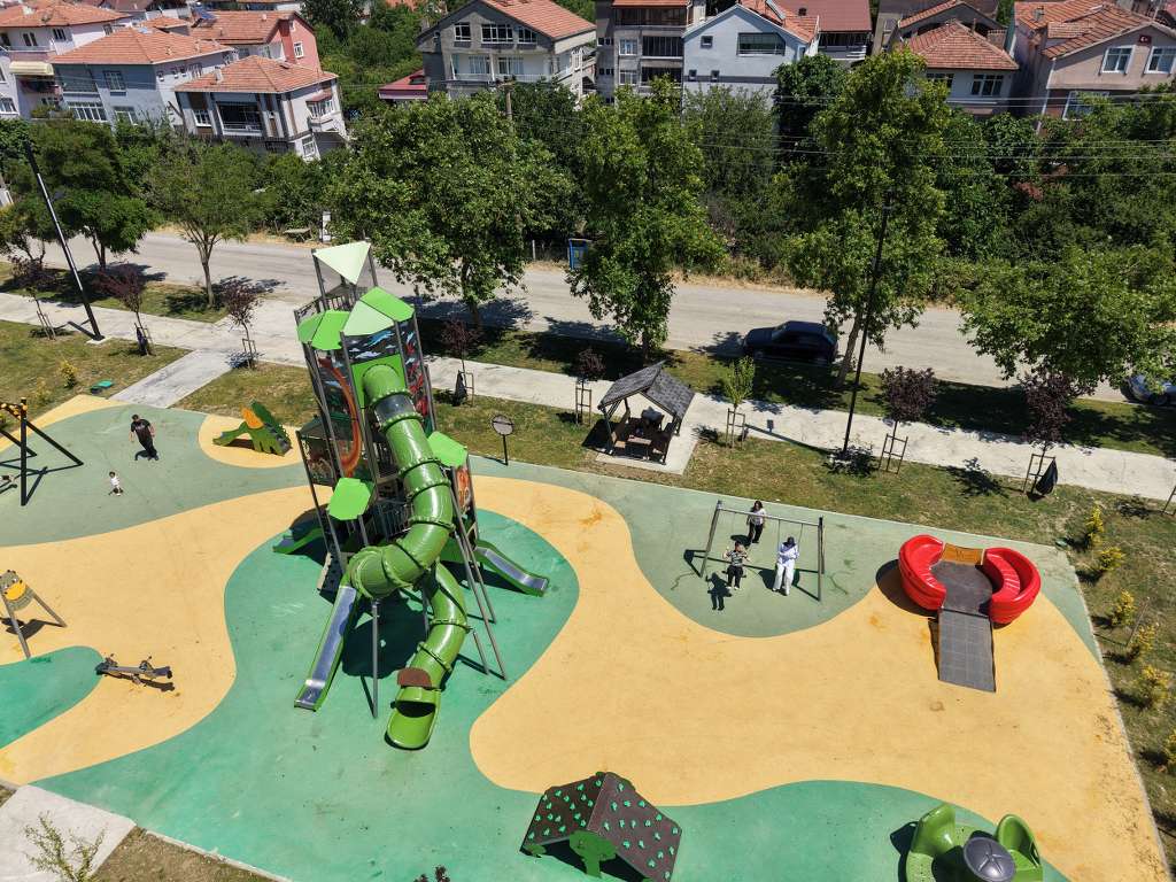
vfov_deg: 58.9
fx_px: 781
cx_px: 588
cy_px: 441
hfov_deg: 73.9
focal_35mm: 23
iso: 200
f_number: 1.8
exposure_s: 1/6400
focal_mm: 8.67
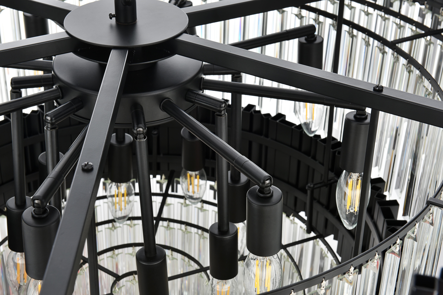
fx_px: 862
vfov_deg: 19.5
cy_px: 148
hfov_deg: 28.8
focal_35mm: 70
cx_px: 222
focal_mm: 70
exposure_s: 1/100
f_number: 16
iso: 80
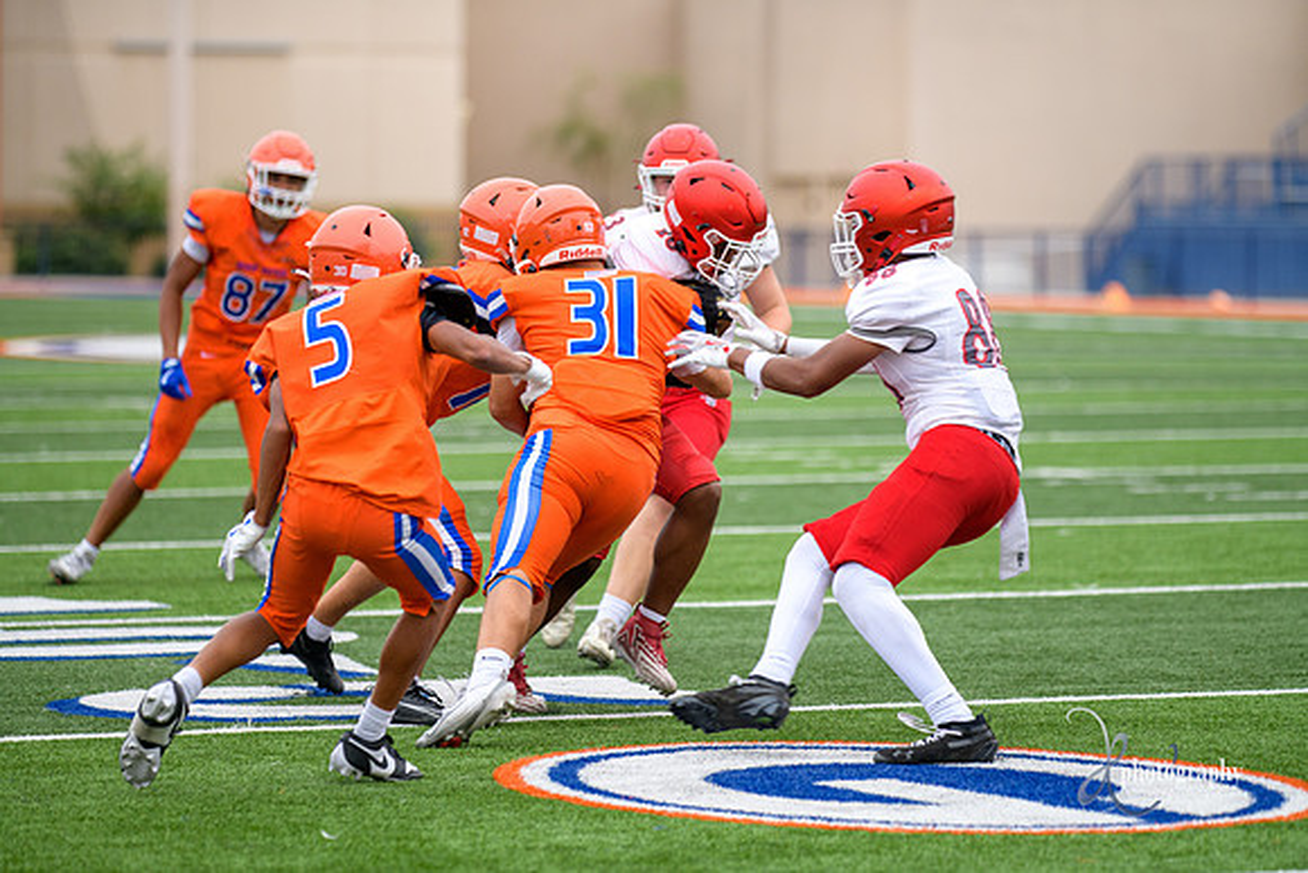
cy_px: 436
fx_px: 7086
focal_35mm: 195
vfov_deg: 7.0
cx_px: 654
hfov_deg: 10.5
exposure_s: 1/800
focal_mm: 195
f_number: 2.8
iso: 400
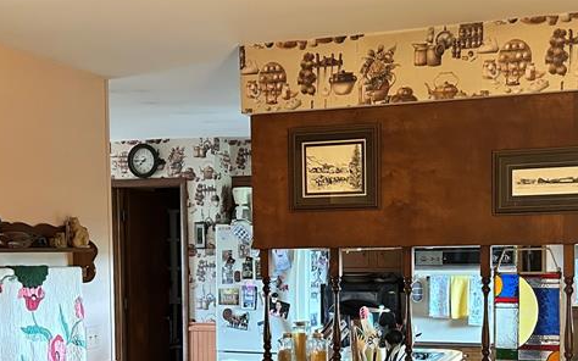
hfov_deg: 36.8
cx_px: 326
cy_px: 284
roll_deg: +0.3
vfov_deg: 23.2
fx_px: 866
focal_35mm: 55
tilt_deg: -1.9
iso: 800
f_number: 1.78
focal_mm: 6.86
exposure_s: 1/60
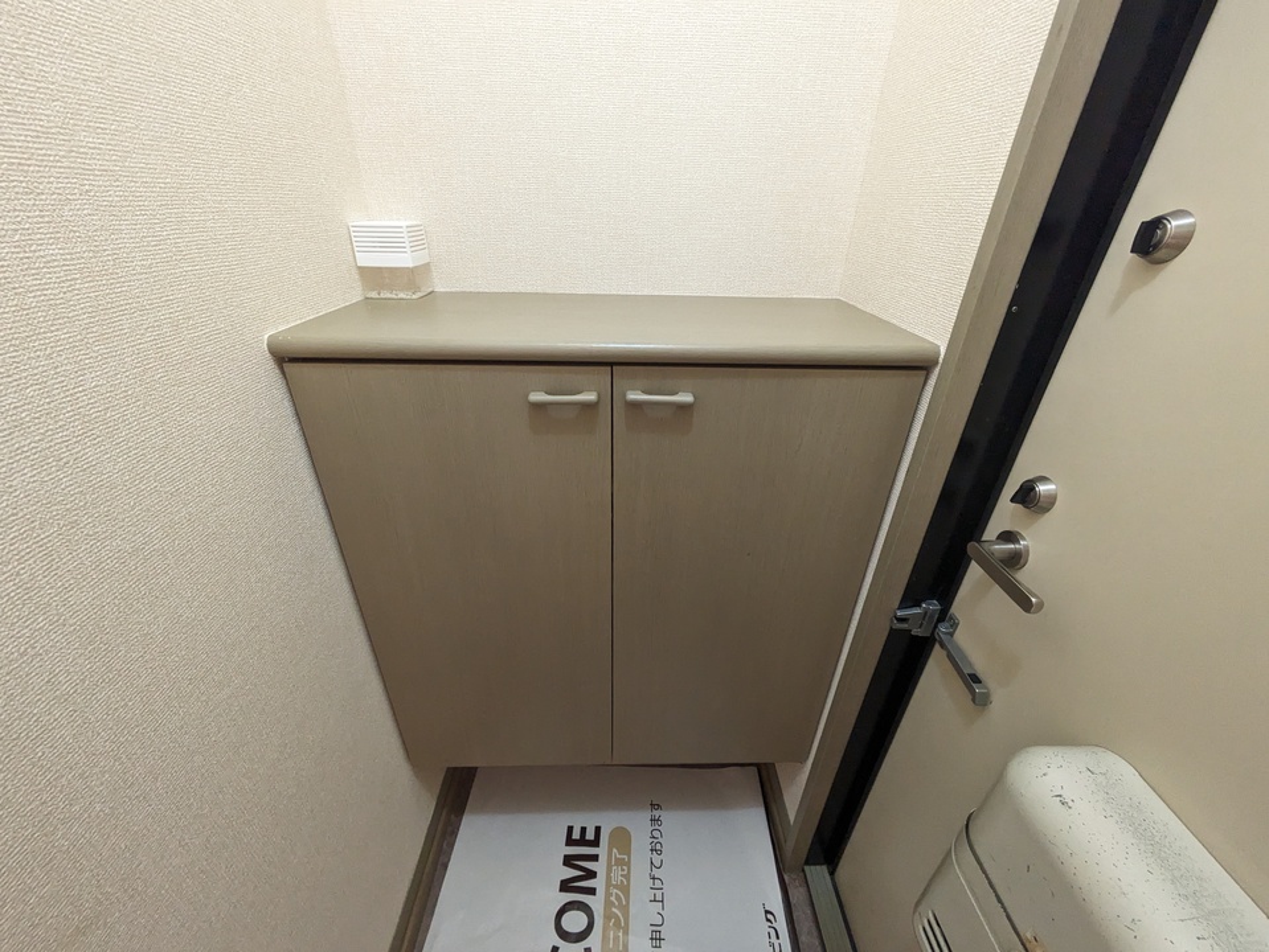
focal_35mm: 14
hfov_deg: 102.0
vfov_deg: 85.7
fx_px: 513
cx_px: 634
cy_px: 476
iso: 657
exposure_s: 1/40
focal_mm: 1.83
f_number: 2.2
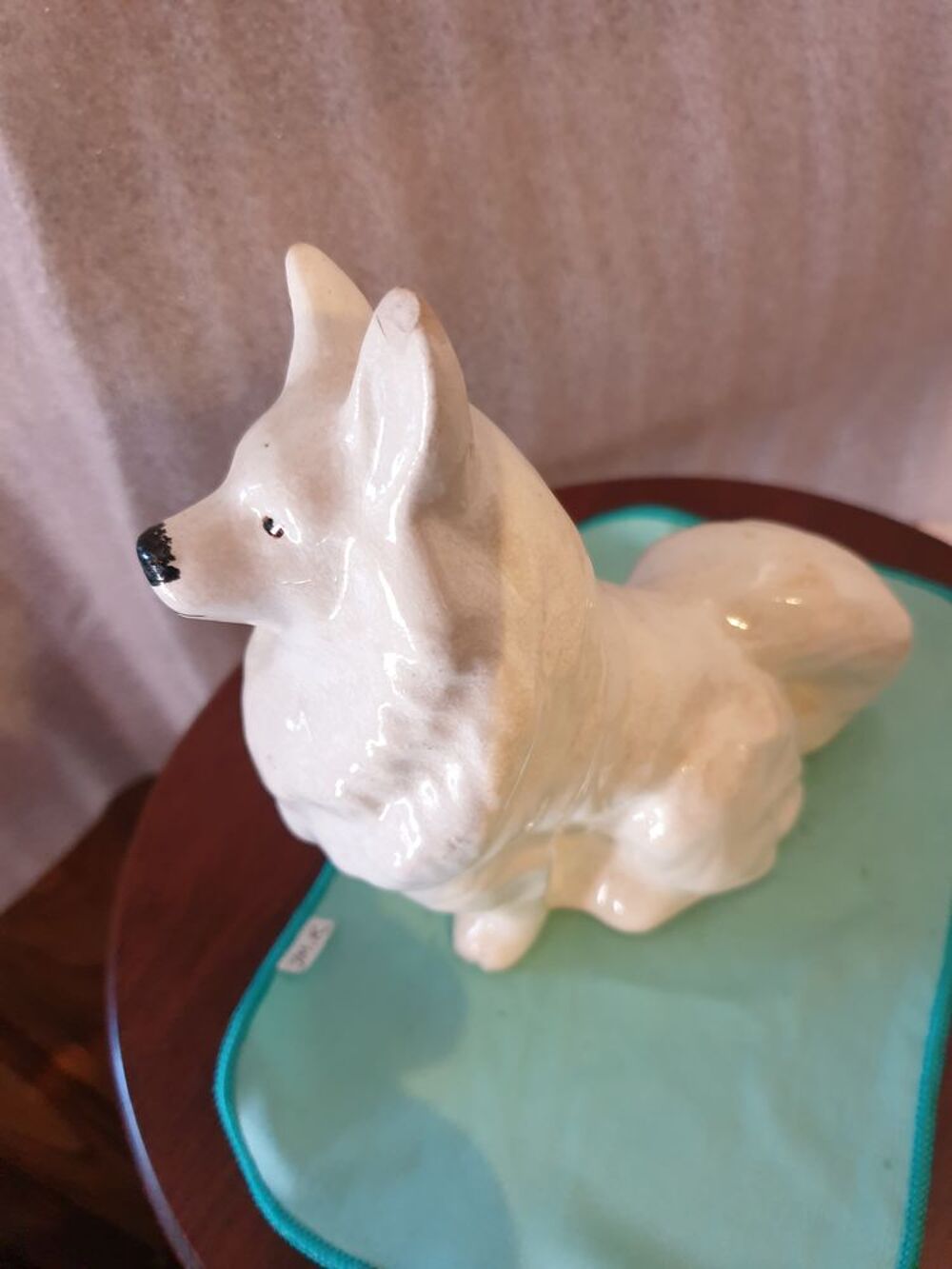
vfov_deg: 67.3
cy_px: 634
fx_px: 953
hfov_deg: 53.1
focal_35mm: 26
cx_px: 476
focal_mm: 4.3
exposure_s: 1/25
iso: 250
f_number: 1.5
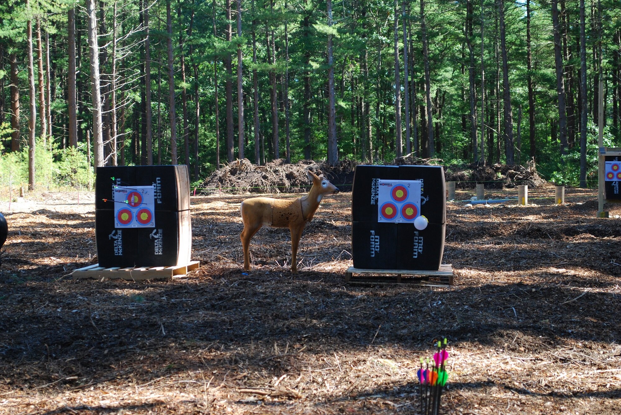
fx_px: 1442
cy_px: 208
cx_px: 307
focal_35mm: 84
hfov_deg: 24.3
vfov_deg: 16.4
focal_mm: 55
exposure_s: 1/80
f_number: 5.6
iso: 200
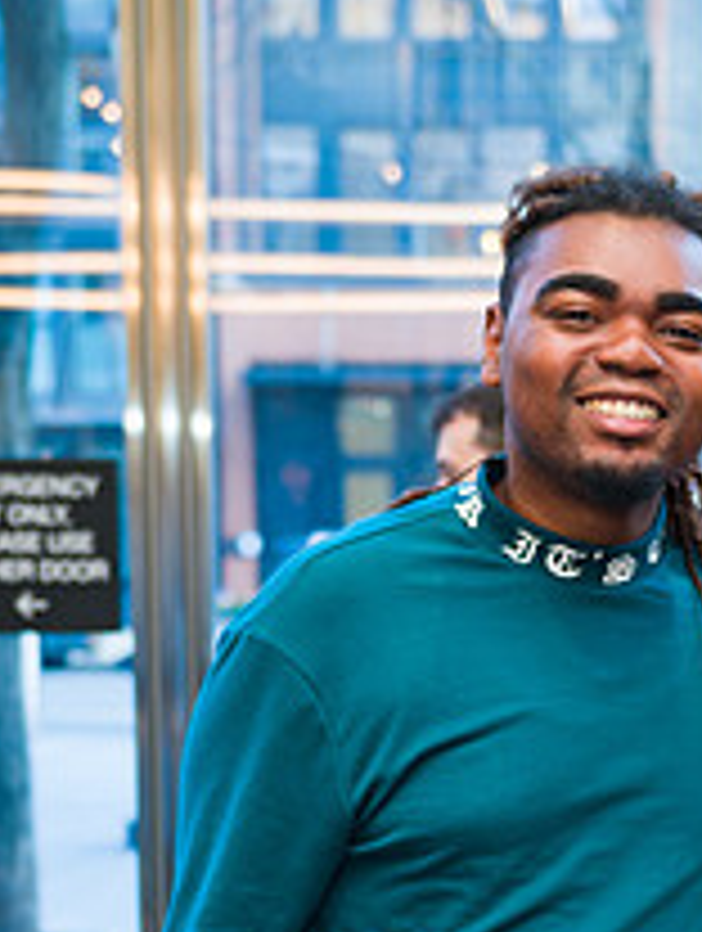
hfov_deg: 16.9
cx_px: 652
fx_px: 2318
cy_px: 824
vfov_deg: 22.2
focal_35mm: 86
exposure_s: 1/125
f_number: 3.2
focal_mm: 32
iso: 400
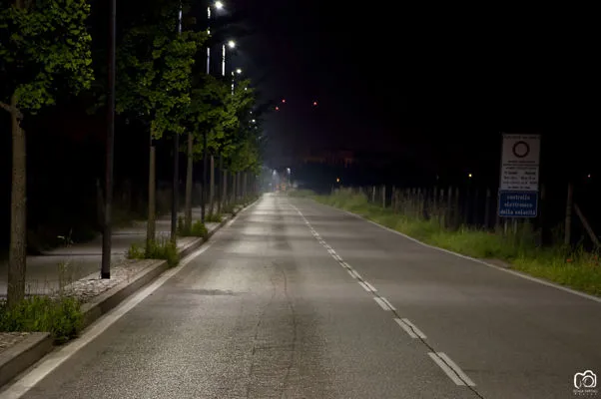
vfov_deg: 8.7
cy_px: 200
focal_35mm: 158
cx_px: 300
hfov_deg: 13.1
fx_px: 2626
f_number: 8
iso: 200
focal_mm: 105
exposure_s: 1.3
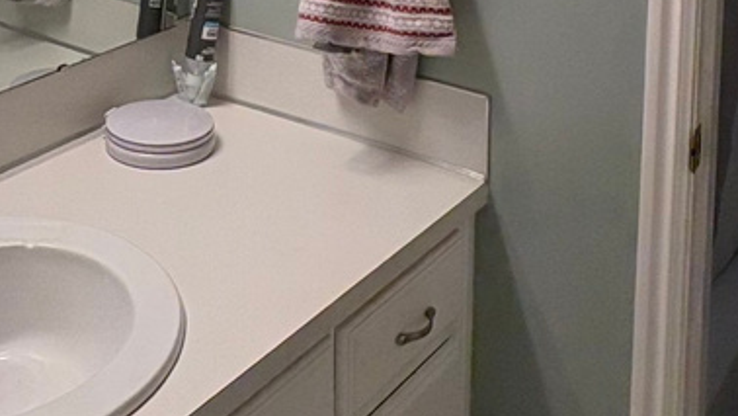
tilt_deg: -5.6
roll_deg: -1.2
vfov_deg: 17.0
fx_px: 1214
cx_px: 219
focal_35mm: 62
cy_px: -262
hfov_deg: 33.4
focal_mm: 2.22
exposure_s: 1/135
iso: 80
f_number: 2.2
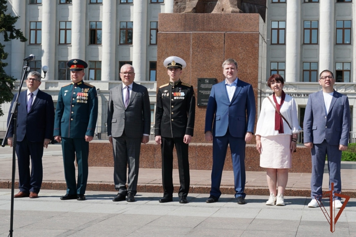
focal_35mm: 60
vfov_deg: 22.6
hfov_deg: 33.4
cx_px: 178
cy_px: 118
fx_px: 593
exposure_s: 1/500
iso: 100
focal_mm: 40
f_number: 5.6
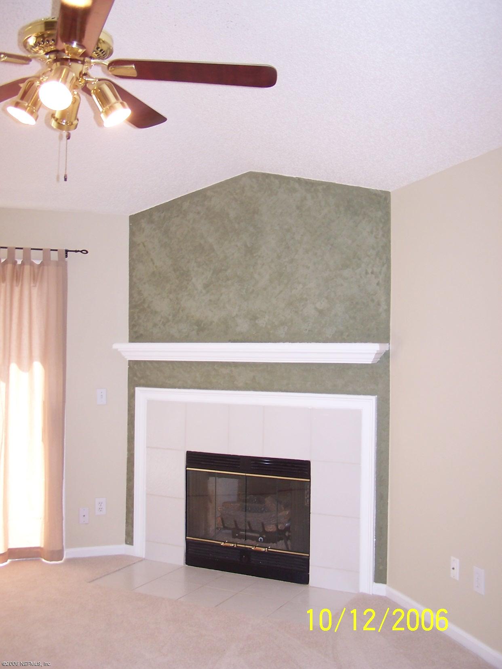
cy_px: 334
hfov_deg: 37.7
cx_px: 251
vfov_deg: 49.0
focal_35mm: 38
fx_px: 735
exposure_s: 1/60
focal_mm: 6.3
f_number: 2.8
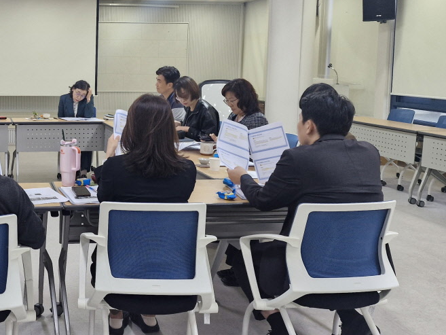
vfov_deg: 34.0
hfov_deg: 41.2
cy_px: 109
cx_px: 43
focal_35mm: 42
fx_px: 541
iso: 320
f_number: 1.8
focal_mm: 5.54
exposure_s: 1/120
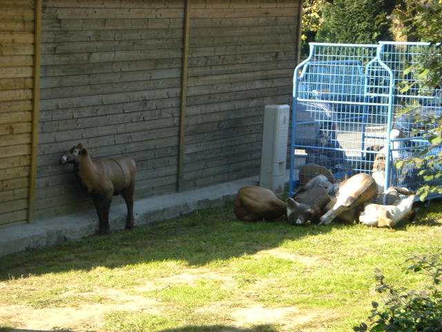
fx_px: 1698
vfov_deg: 11.1
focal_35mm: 133
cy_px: 166
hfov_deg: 14.8
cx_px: 221
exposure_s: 1/200
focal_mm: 22.1
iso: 100
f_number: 4.4
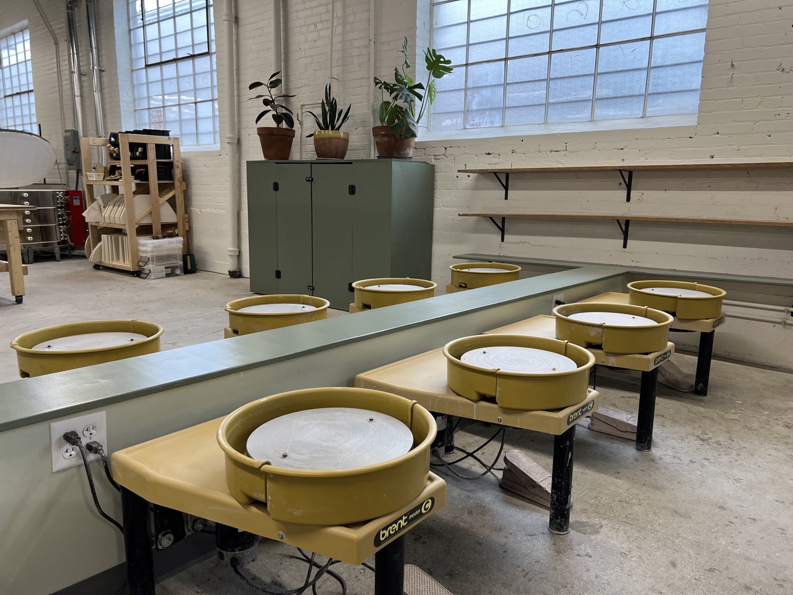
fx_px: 596
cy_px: 298
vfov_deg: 53.1
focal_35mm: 26
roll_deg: -0.8
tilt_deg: -10.7
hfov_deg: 67.3
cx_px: 396
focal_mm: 5.7
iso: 80
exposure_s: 1/120
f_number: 1.5
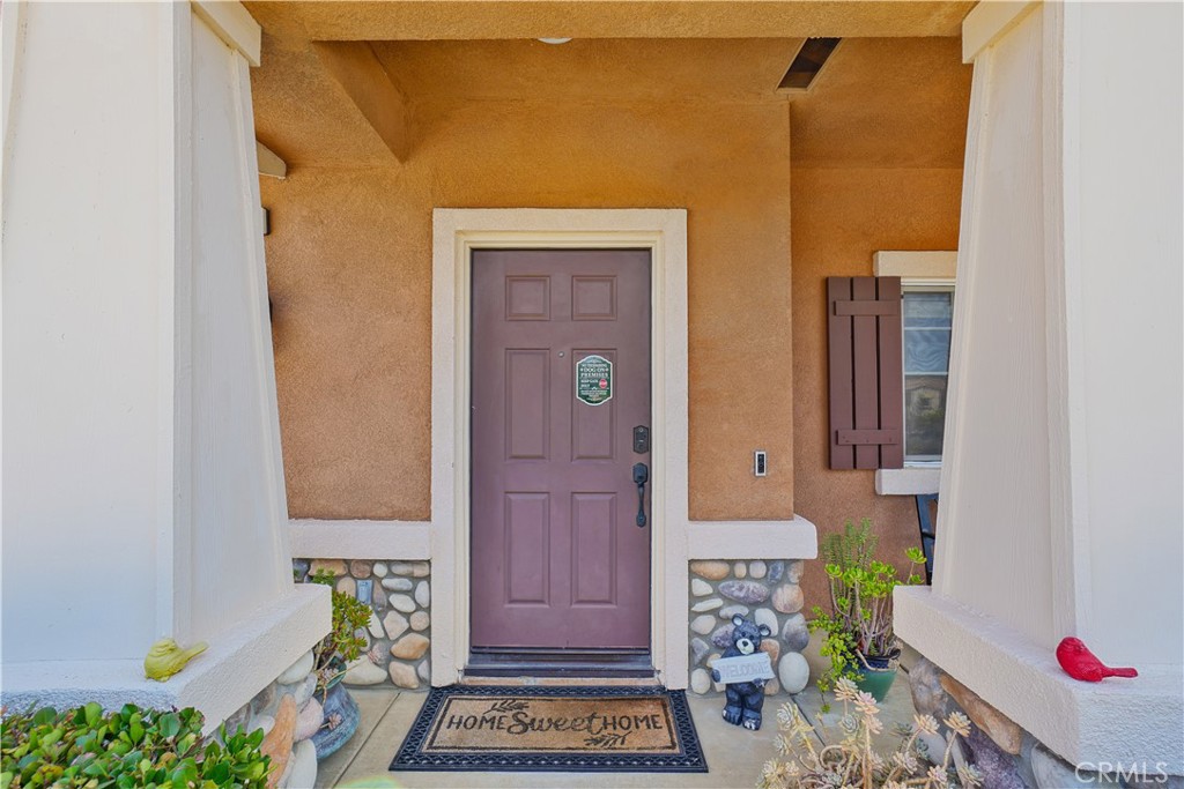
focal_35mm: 15
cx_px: 592
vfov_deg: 77.3
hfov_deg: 100.4
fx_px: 493
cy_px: 394
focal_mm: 10
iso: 100
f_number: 8
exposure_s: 1/50
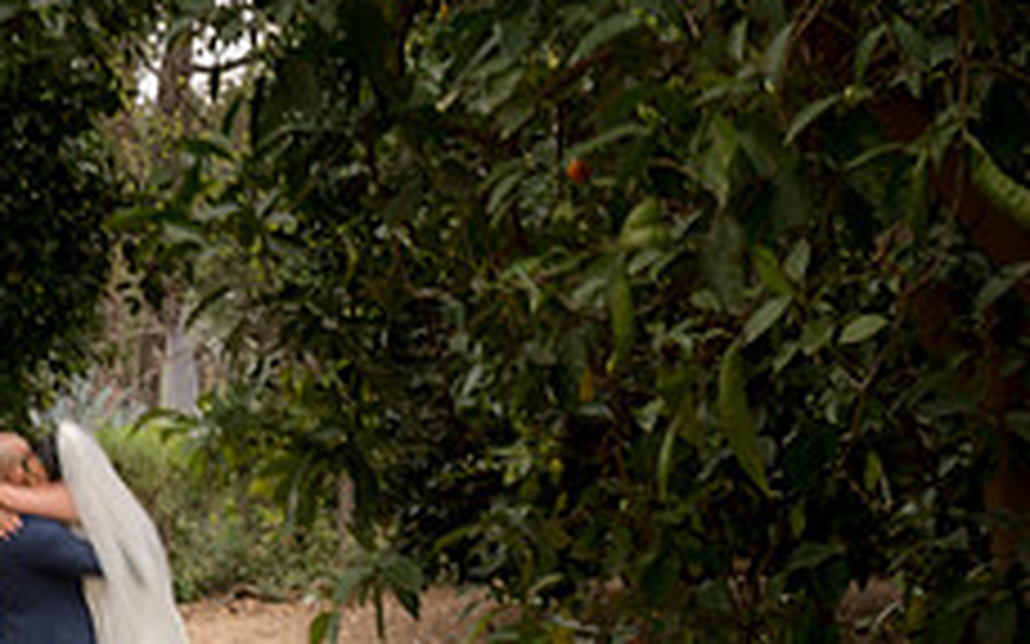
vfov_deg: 9.3
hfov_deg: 14.9
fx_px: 3929
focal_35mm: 140
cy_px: 549
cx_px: 409
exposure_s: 1/25
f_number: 13
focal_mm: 70
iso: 640
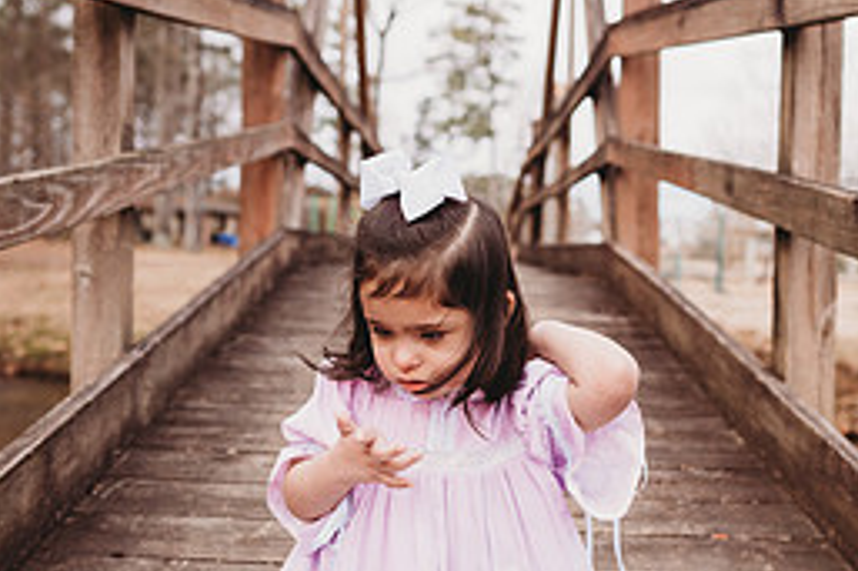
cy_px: 280
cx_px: 434
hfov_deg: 46.4
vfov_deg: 31.9
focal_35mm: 42
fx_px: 1000
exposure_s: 1/1000
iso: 100
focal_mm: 24
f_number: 2.5
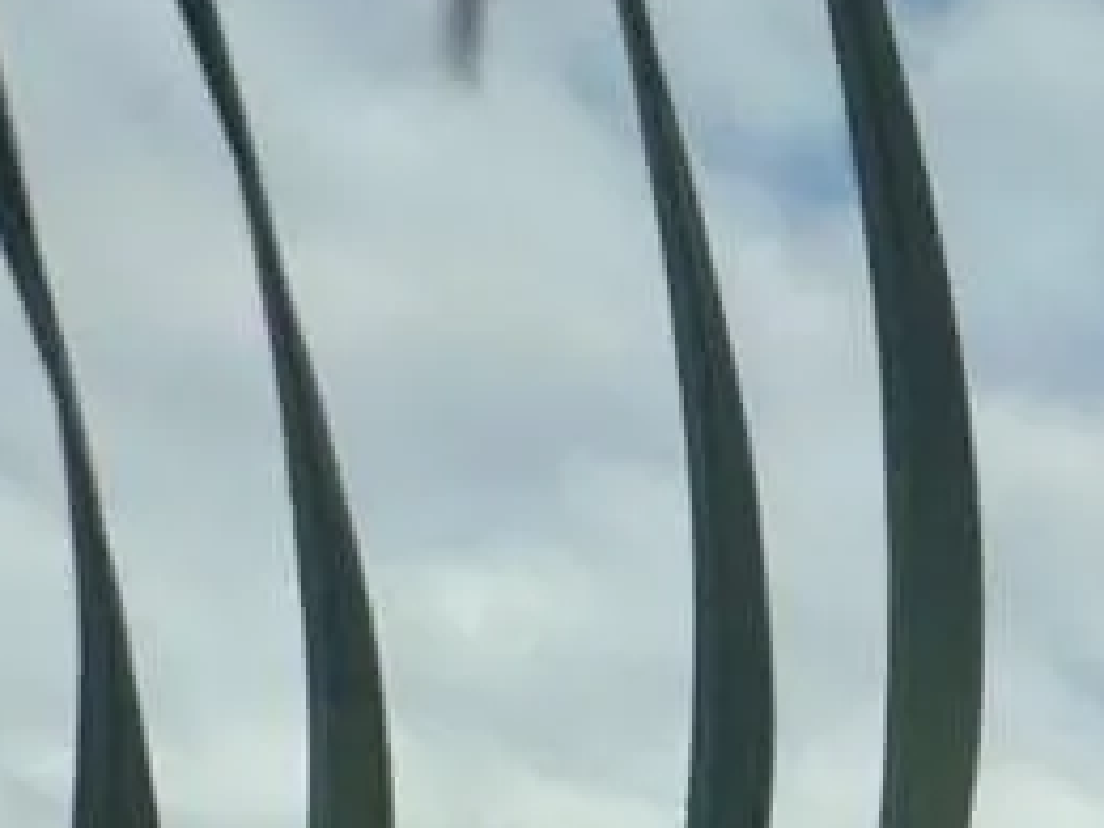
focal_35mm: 86
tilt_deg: -12.4
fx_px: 2743
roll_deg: +1.2
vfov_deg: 10.9
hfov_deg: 14.3
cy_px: 2509
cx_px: 2713
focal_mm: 2.22
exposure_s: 1/2353
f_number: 2.2
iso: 50
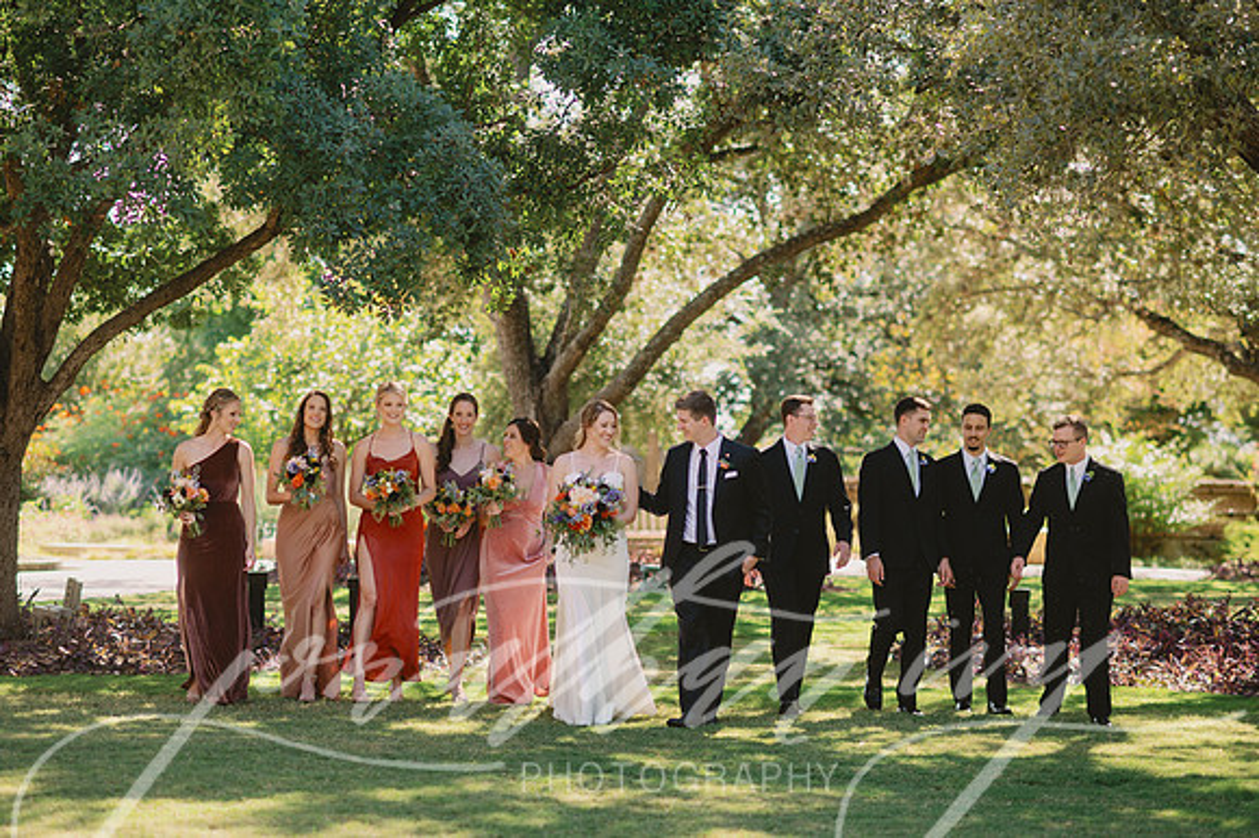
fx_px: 3104
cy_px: 410
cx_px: 607
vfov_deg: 15.4
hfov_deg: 22.9
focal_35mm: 89
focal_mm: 85
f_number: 2.2
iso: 64
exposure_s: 1/1000
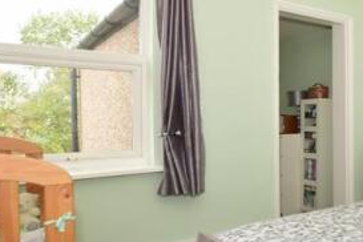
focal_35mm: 36
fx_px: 363
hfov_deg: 43.1
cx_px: 387
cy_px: 120
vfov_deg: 36.9
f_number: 7.1
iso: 200
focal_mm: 10
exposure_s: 1/50
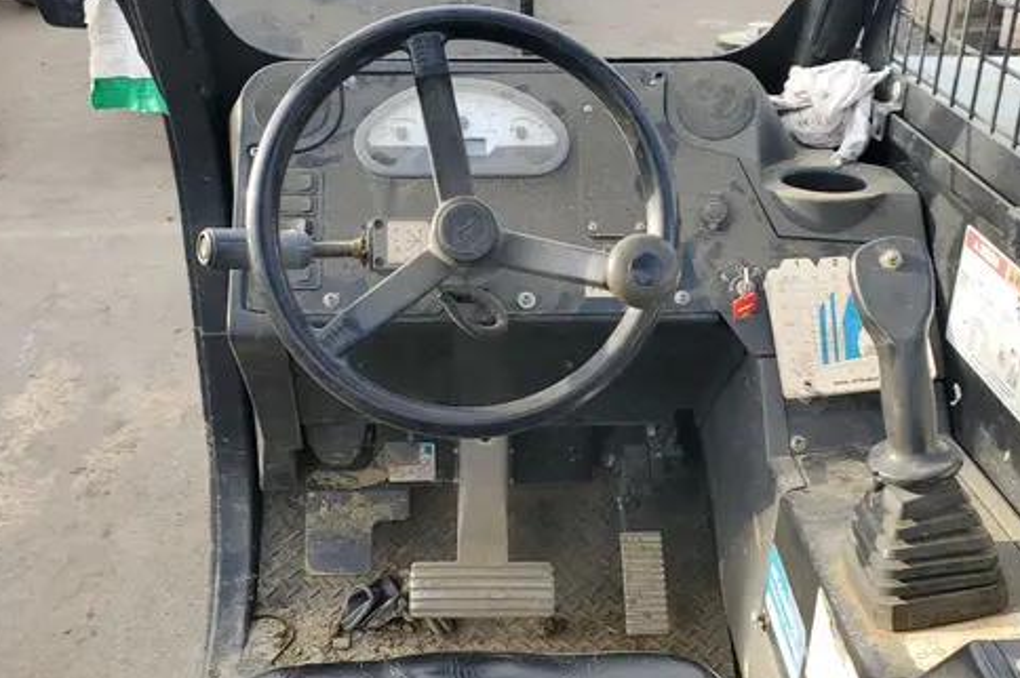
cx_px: 531
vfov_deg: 32.4
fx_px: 1161
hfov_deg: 47.4
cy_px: 424
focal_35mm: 41
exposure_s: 1/139
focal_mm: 4.3
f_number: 2.4
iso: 50
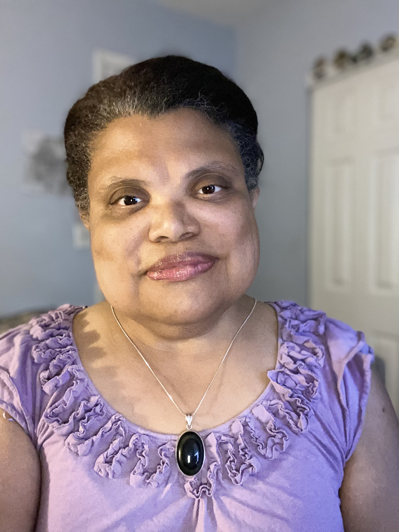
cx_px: 200
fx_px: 461
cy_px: 266
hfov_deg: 46.8
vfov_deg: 60.0
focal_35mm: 30
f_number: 2.2
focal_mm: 2.71
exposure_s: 1/34
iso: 500
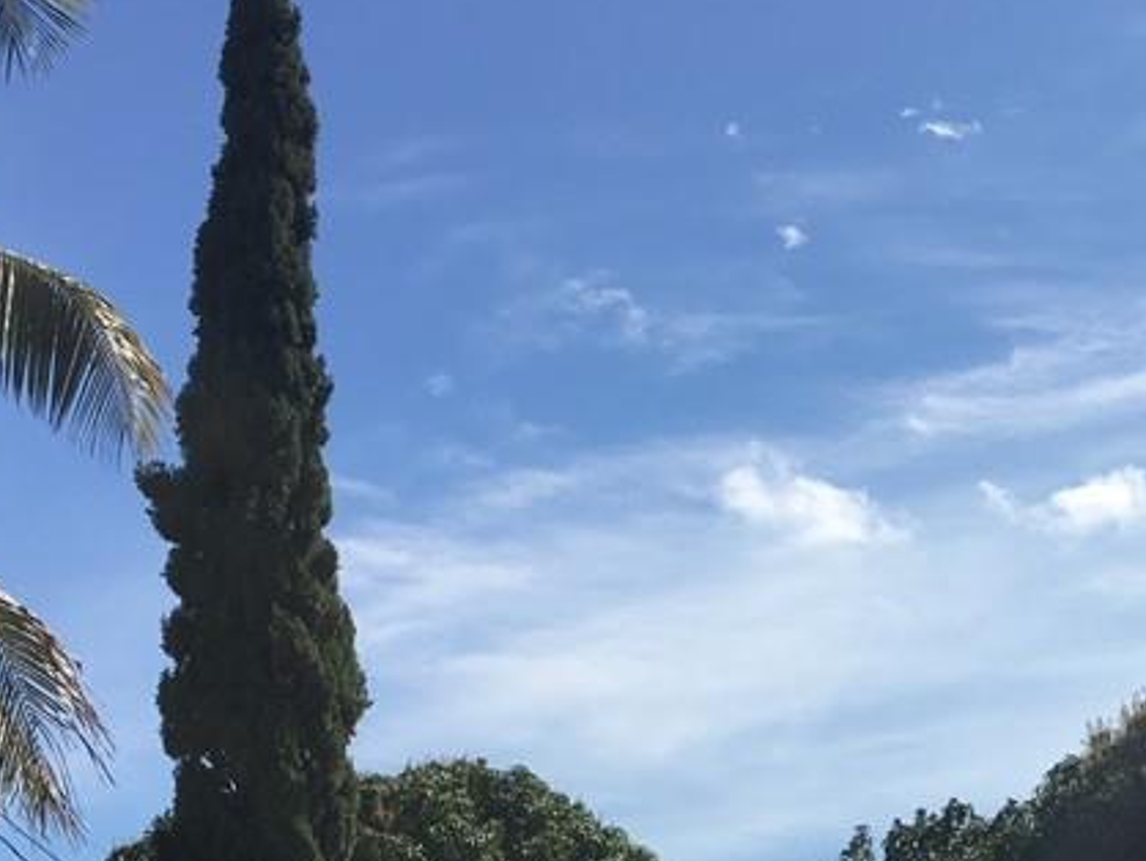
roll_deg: -0.6
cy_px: 946
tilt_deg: +7.5
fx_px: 2352
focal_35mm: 71
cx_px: 1014
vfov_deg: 19.8
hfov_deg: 26.5
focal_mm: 4.15
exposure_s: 1/1672
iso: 25
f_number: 2.2
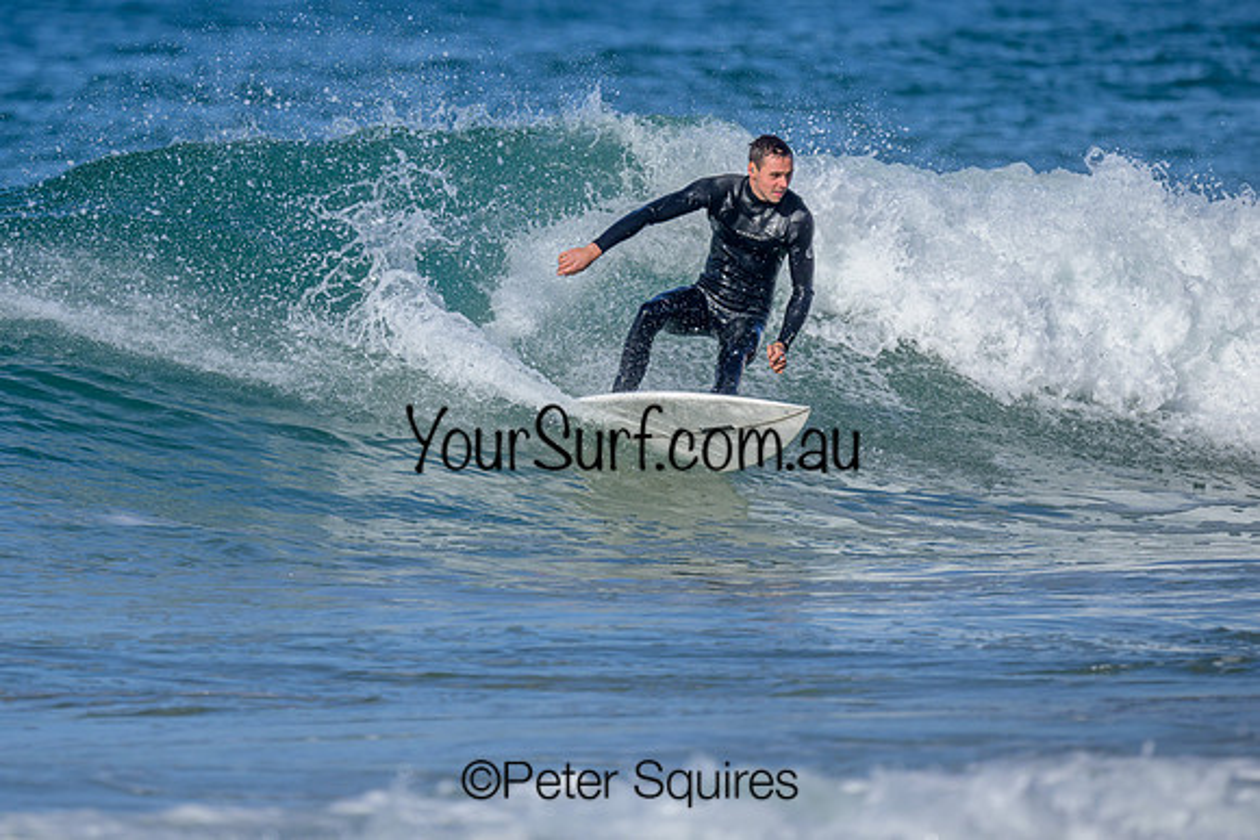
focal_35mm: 1100
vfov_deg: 1.3
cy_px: 333
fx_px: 38502
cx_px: 394
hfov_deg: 1.9
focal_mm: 800
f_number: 6.3
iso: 280
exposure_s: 1/2000
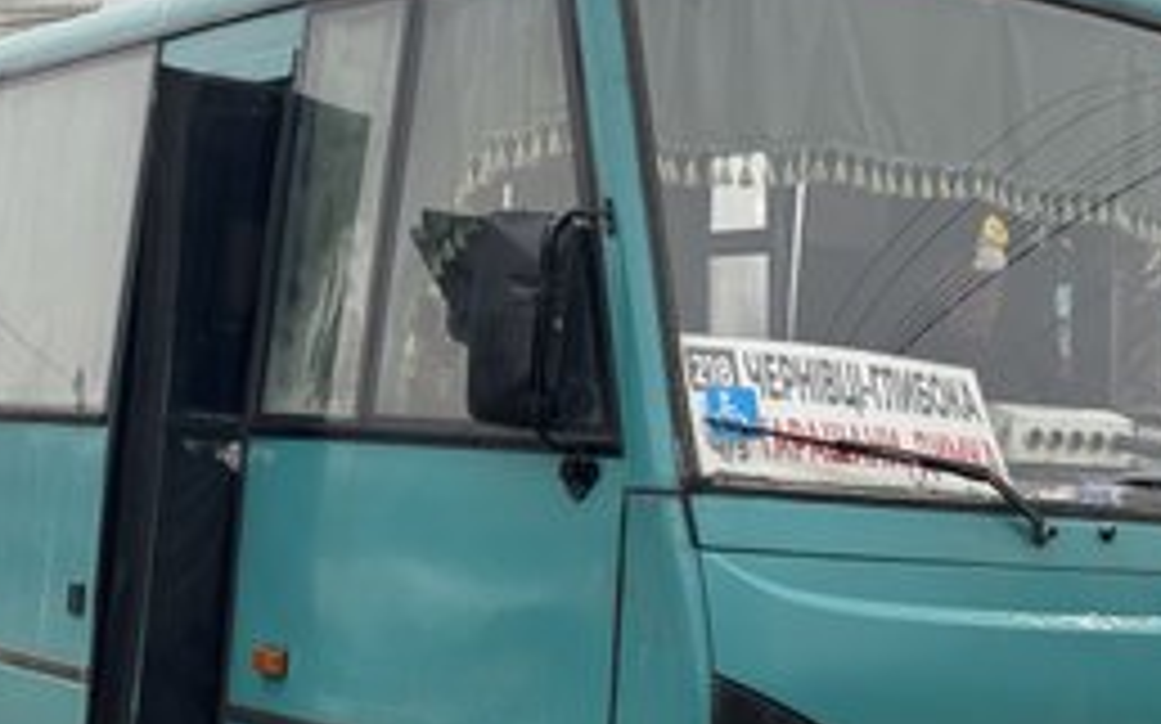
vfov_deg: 16.5
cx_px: 540
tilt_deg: +0.9
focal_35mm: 79
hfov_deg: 26.2
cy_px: 333
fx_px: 2499
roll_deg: -3.8
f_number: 1.78
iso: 64
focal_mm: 6.76
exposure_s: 1/436
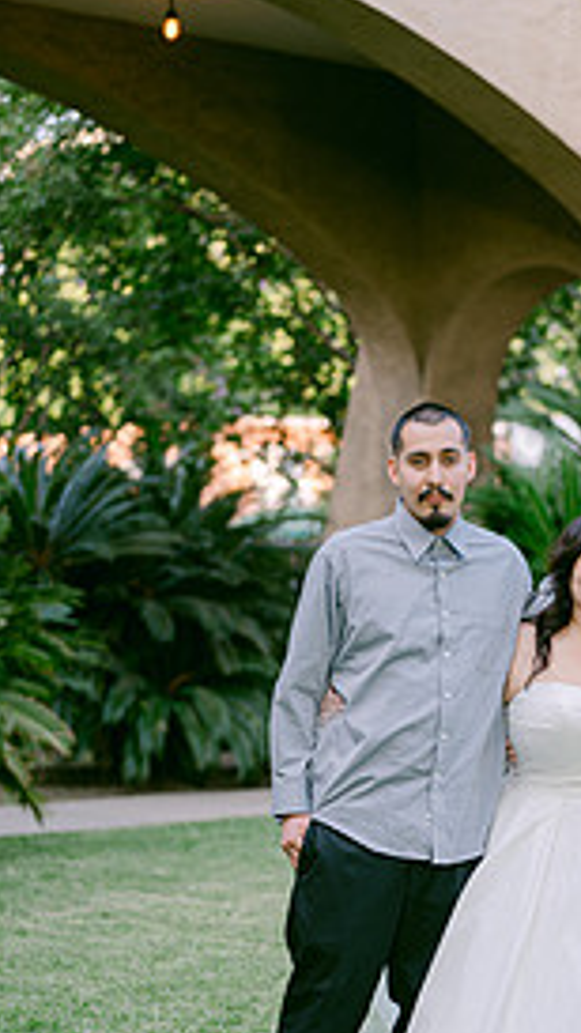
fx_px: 2357
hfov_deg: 13.9
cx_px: 553
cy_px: 705
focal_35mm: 86
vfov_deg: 24.6
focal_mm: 50
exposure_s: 1/320
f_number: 2
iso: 100
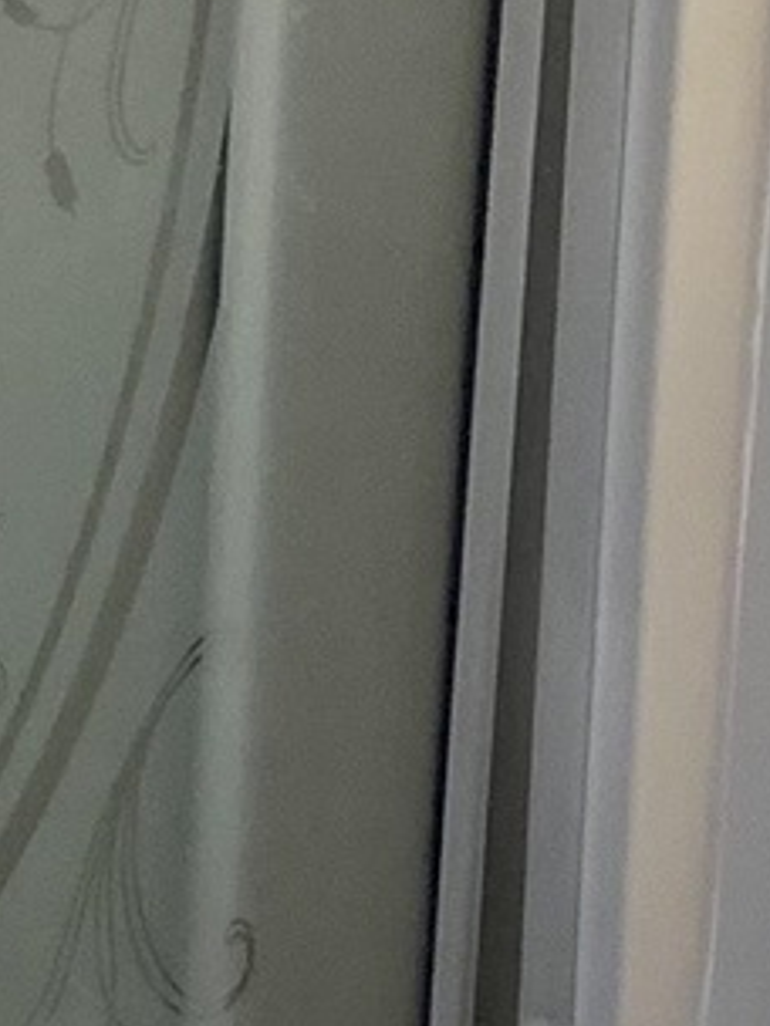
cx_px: 37
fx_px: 5843
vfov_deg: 10.0
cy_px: 736
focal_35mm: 197
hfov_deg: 7.5
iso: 160
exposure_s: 1/60
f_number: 1.8
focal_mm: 4.25
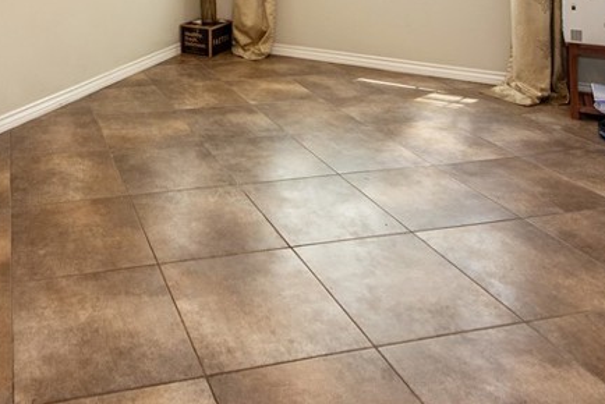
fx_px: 555
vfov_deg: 33.4
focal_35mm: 33
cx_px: 113
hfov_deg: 53.1
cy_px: -68
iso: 800
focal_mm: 14
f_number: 5
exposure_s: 1/100
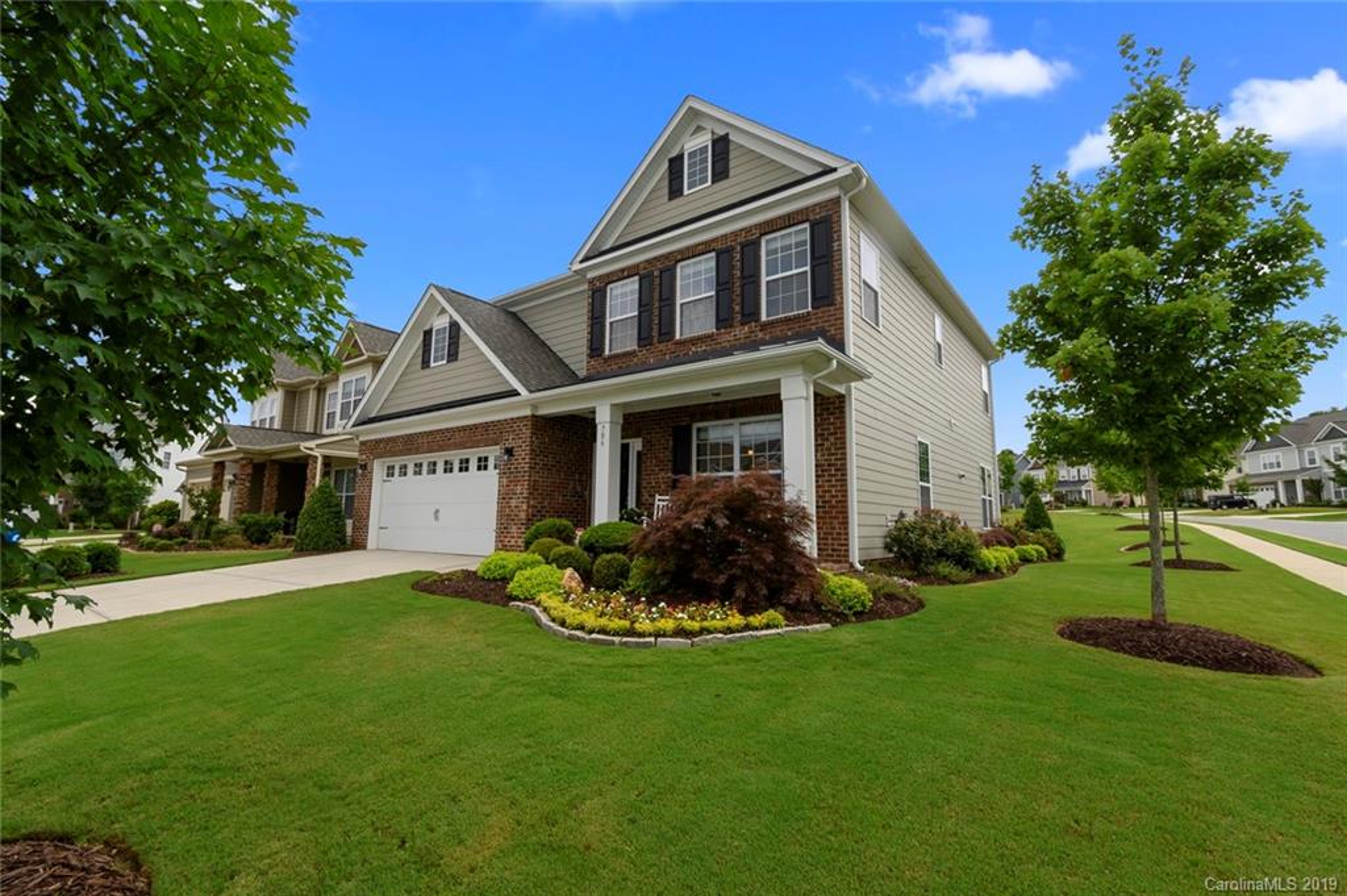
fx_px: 561
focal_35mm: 15
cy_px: 448
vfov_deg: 77.2
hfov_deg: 100.4
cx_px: 674
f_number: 9
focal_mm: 10
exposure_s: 1/200
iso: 100
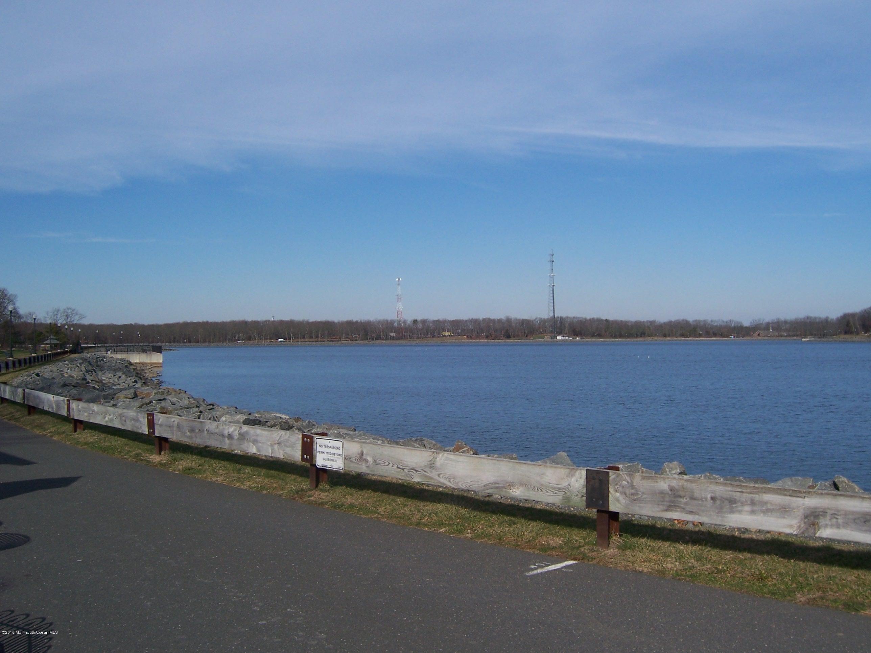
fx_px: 906
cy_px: 326
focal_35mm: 36
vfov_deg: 39.7
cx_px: 436
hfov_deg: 51.4
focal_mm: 6.2
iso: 80
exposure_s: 1/800
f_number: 4.5
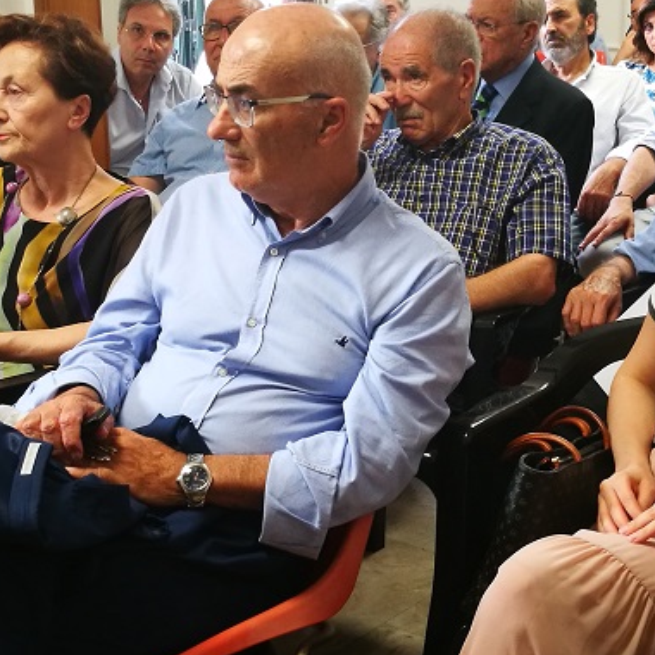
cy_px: 315
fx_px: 1284
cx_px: 390
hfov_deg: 28.5
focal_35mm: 60
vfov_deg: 28.6
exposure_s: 1/33.3
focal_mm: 4.5
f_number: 2.2
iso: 160
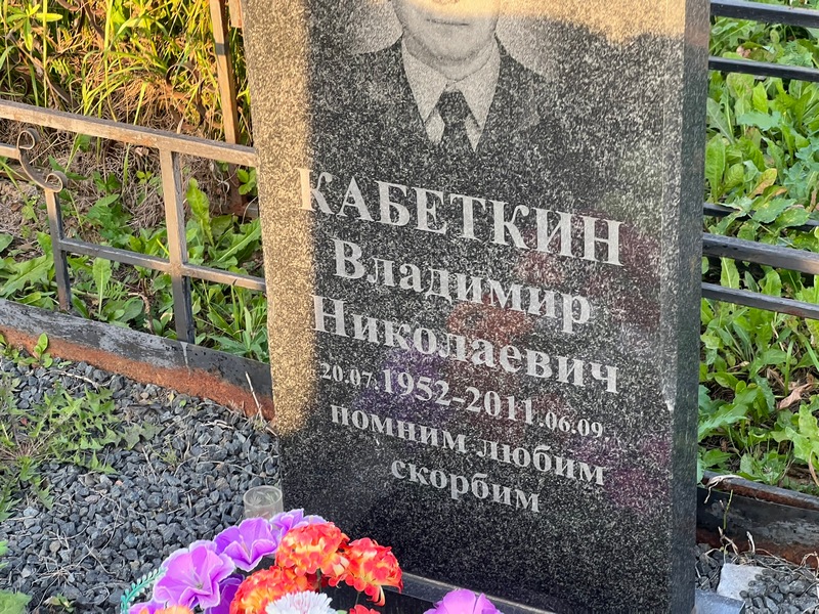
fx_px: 1822
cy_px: 307
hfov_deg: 25.3
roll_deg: +5.5
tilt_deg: -27.3
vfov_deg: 19.1
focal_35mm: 77
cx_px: 410
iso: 100
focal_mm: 9
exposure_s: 1/99
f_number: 2.8
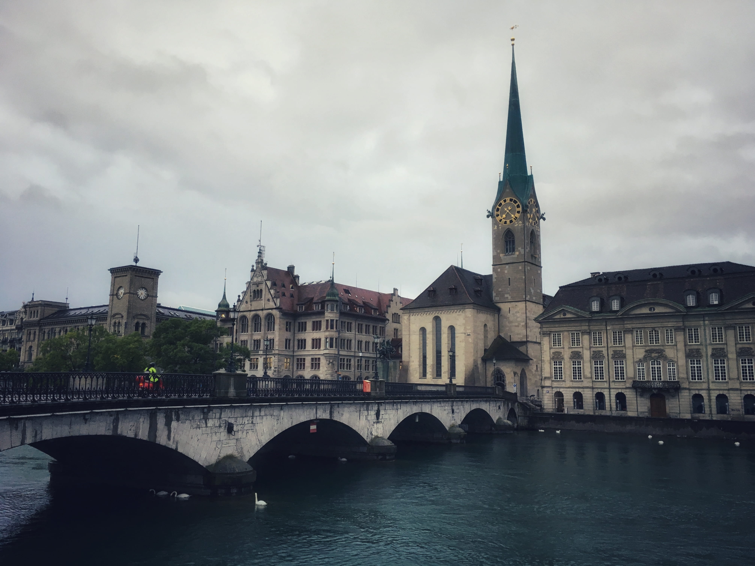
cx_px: 378
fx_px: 633
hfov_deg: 61.7
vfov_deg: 48.2
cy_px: 283
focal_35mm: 29
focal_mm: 4.15
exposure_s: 1/33
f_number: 2.2
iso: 32
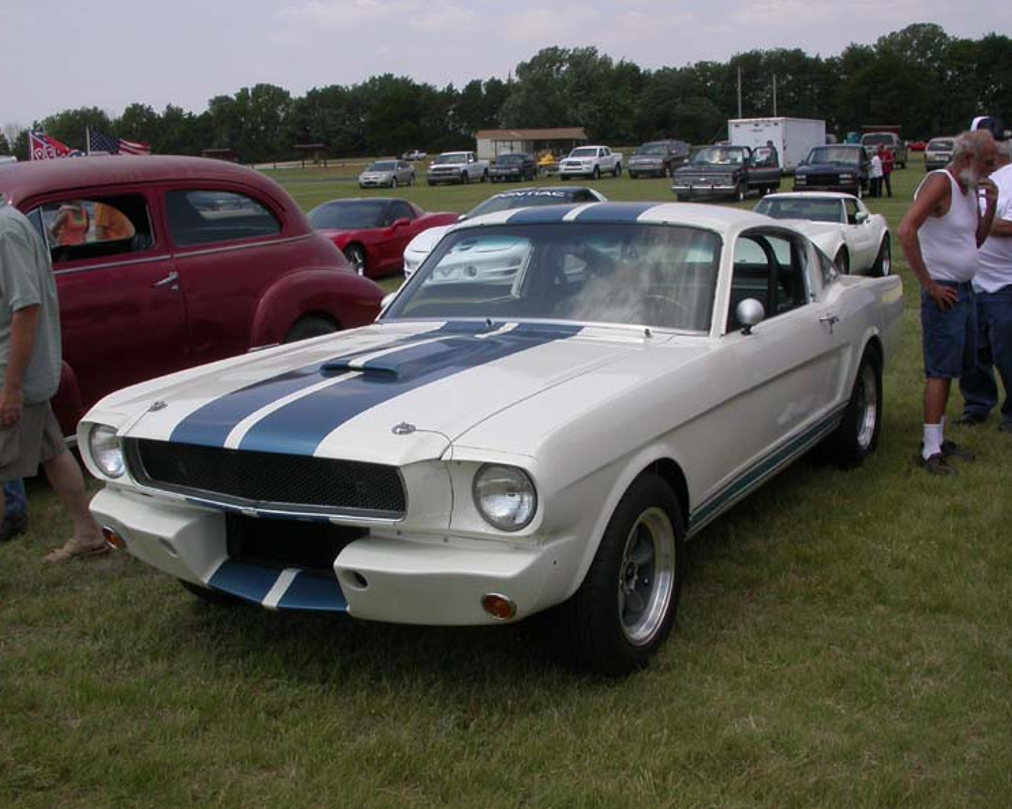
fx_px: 1198
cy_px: 405
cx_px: 484
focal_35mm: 40
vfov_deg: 37.3
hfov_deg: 45.8
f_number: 7.5
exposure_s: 1/388
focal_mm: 7.85
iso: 100
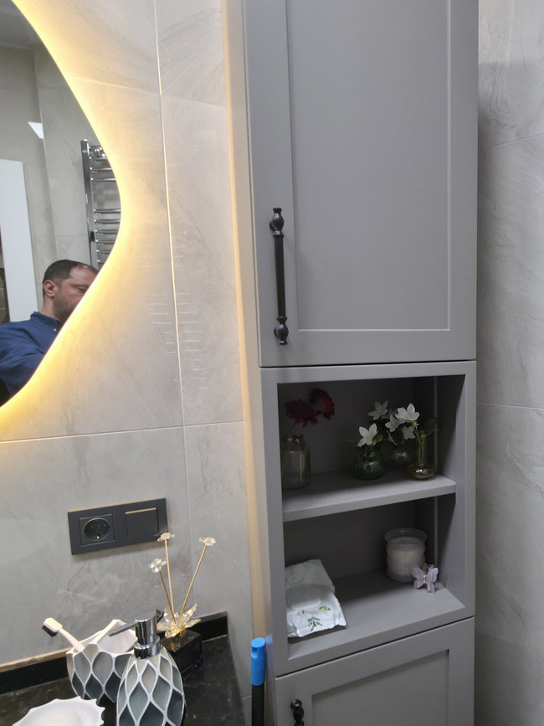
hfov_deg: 57.3
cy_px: 394
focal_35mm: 22
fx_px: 461
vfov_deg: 76.2
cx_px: 422
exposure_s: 1/50
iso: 100
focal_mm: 2.2
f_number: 1.9
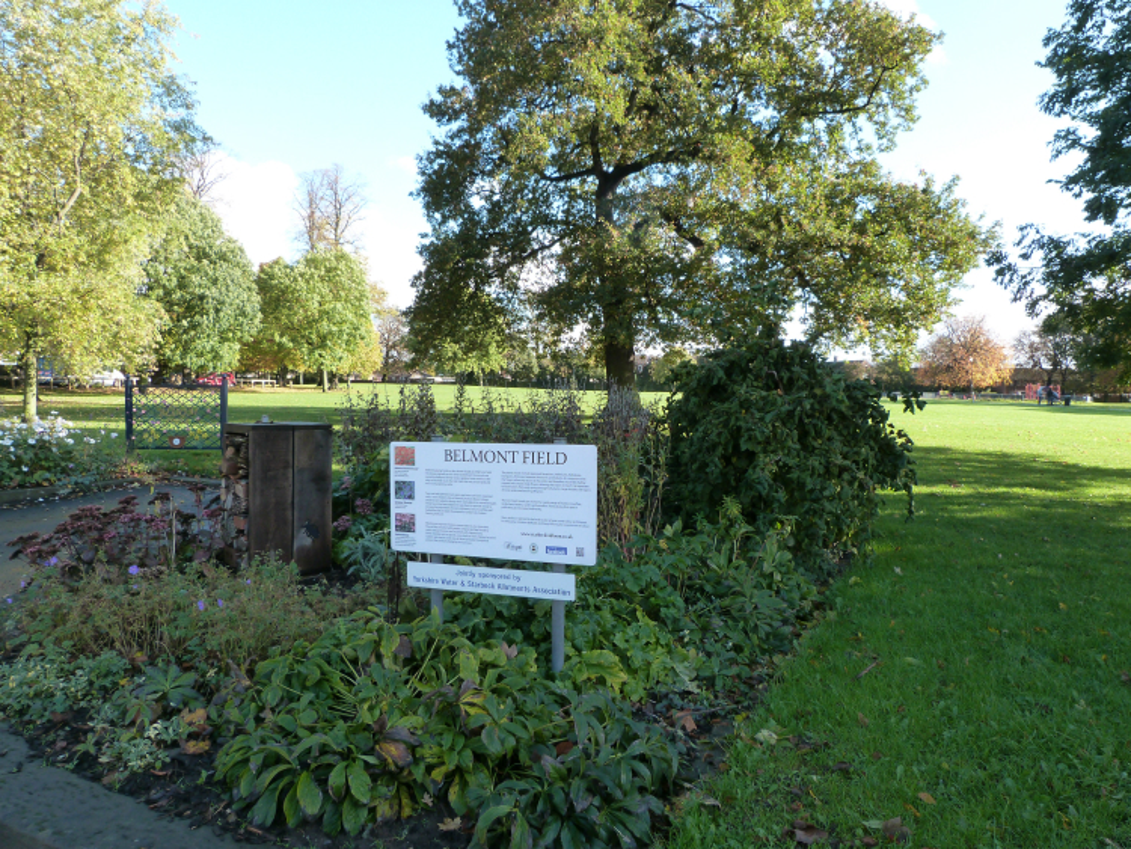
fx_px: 817
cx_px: 566
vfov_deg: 54.9
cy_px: 424
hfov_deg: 69.4
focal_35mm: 25
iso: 160
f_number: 4
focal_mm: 4.5
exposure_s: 1/125
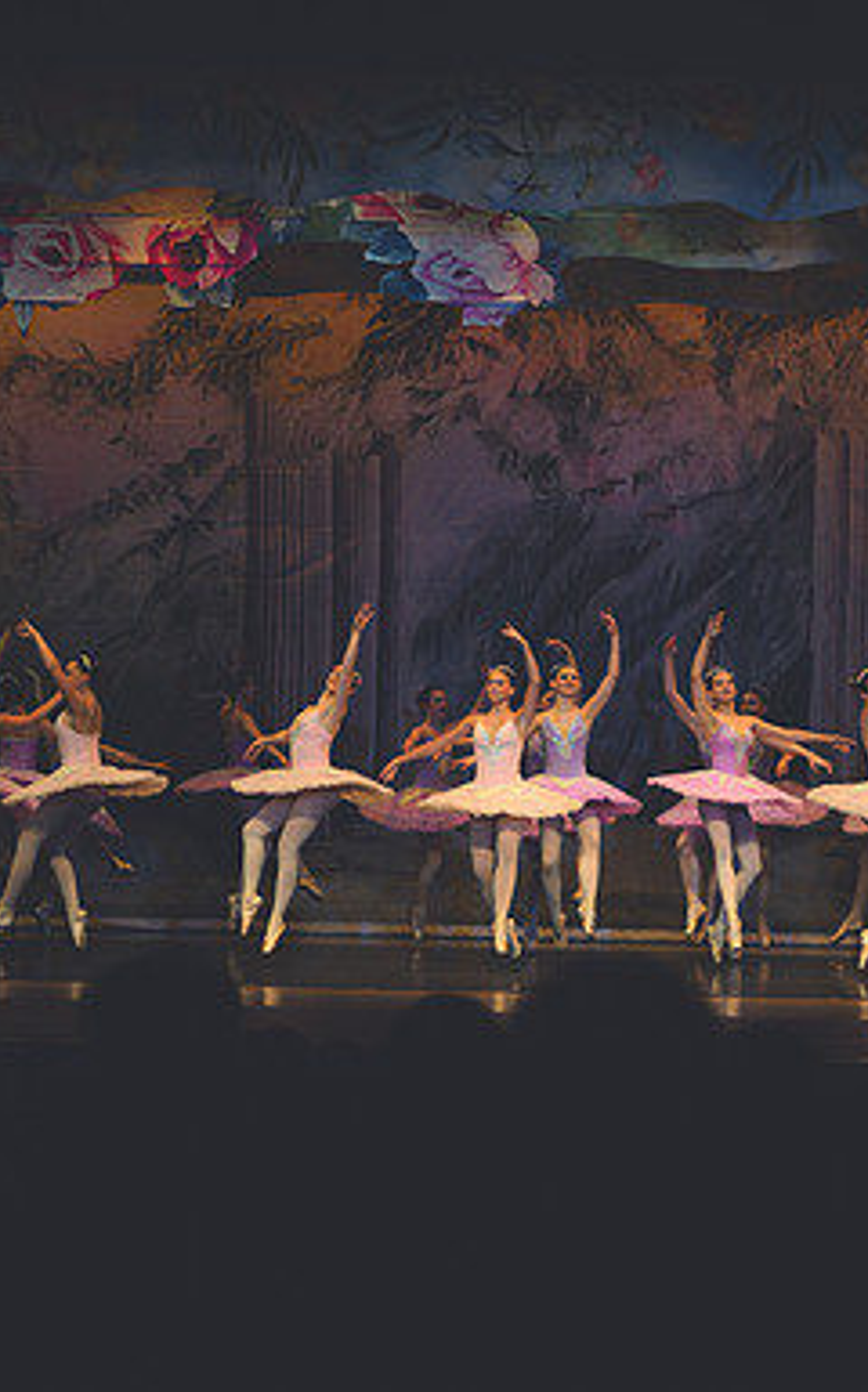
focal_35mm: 126
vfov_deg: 16.6
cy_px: 696
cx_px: 514
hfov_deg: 10.4
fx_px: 4778
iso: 640
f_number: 2.8
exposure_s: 1/500
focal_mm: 82
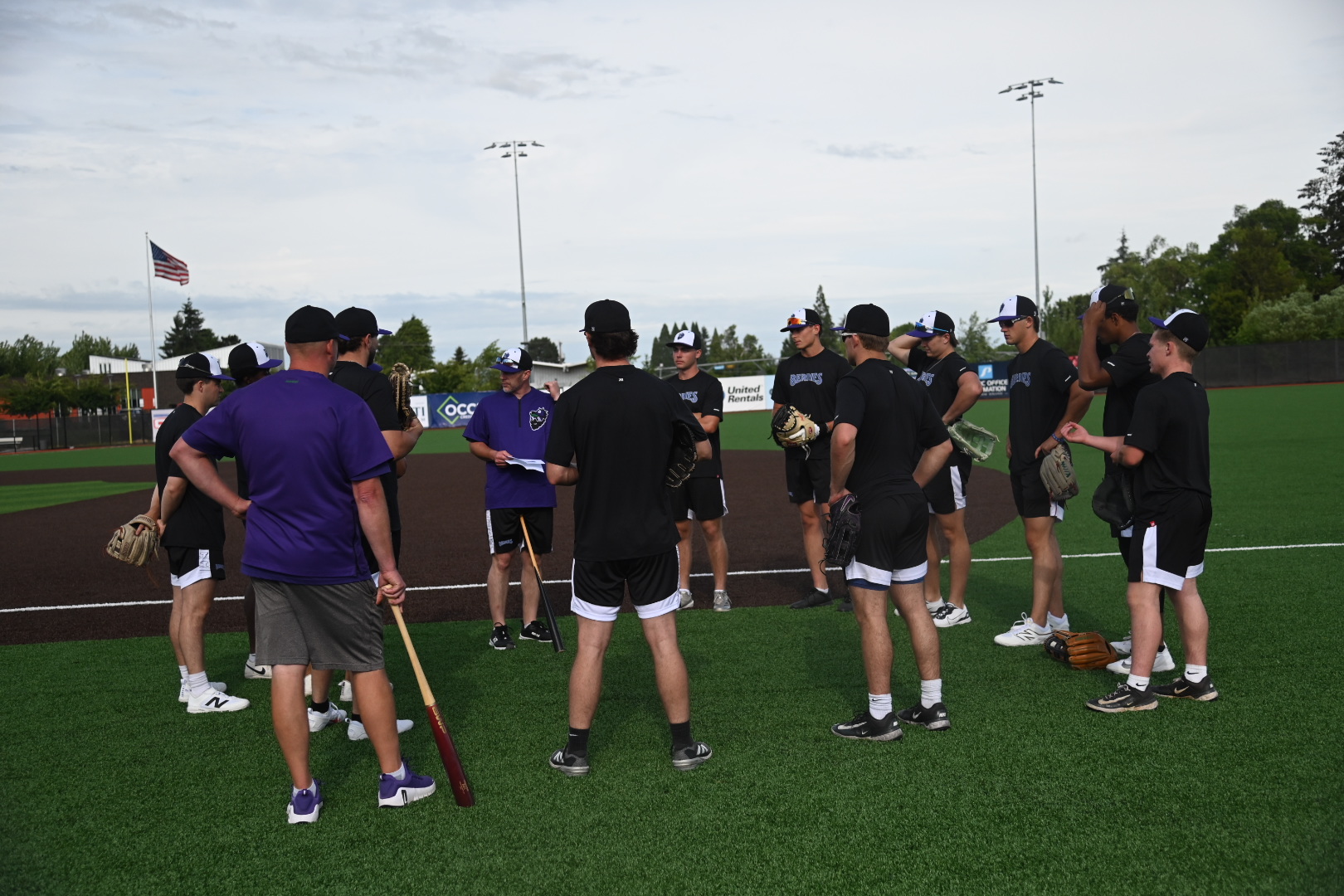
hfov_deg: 44.5
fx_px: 1643
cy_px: 448
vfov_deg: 30.5
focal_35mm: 44
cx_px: 672
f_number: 4
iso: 720
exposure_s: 1/8000
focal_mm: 44
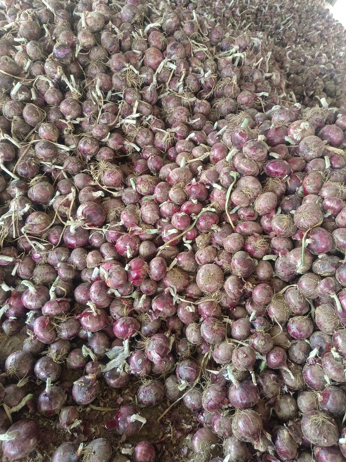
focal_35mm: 23
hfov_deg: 58.9
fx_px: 307
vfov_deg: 73.9
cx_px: 173
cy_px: 231
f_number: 1.88
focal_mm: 5.59
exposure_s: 1/50
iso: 727
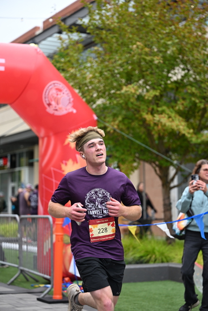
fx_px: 727
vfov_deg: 24.2
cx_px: 104
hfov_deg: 16.3
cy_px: 156
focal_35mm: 84
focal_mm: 84
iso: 640
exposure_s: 1/2000
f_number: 2.8
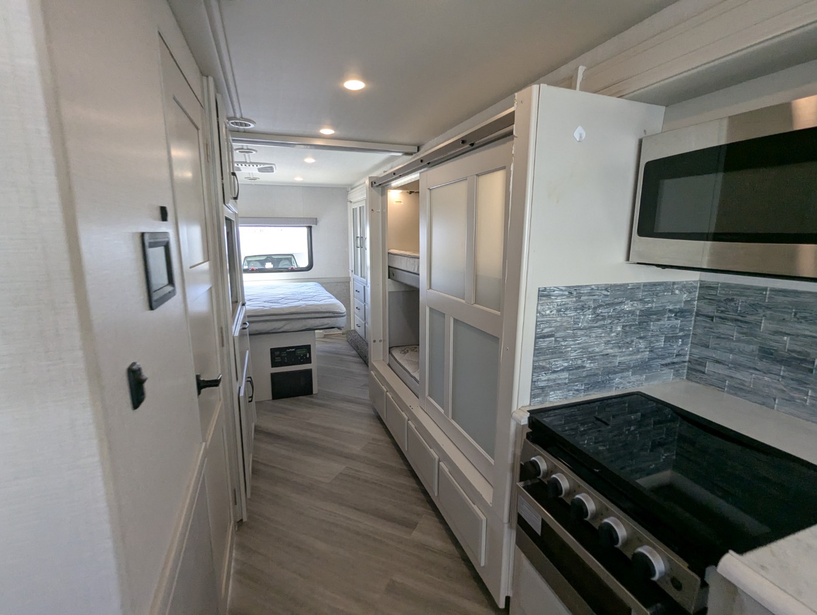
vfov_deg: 78.2
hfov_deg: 94.4
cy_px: 308
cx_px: 408
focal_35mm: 16
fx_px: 378
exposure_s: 1/72.9
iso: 227
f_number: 2.2
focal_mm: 2.35
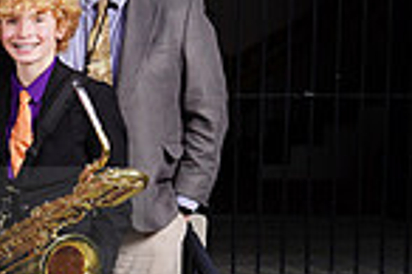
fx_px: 1726
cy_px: 205
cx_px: -404
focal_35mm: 151
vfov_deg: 9.1
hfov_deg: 12.1
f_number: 6.3
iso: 100
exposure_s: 1/200
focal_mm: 38
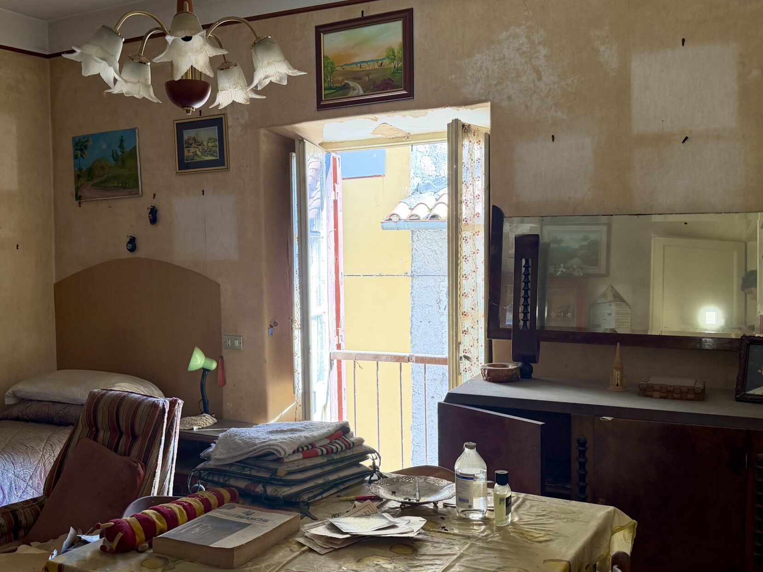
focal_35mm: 37
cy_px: 290
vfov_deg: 38.7
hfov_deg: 49.9
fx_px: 815
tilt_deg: -3.6
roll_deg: +2.1
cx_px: 309
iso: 200
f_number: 1.78
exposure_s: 1/121
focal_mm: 6.76
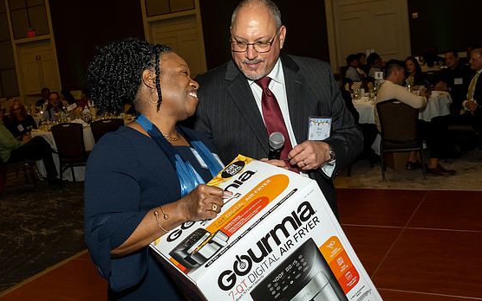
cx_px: 218
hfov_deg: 47.1
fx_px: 552
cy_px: 120
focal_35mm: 42
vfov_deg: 30.5
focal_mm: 20
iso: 1000
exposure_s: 1/250
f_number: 7.1
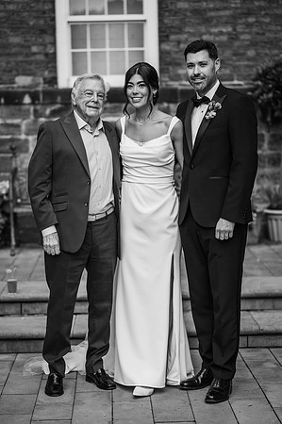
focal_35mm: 85
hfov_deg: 16.0
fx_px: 1001
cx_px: 141
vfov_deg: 23.9
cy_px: 212
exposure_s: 1/500
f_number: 2.2
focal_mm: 85
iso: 100
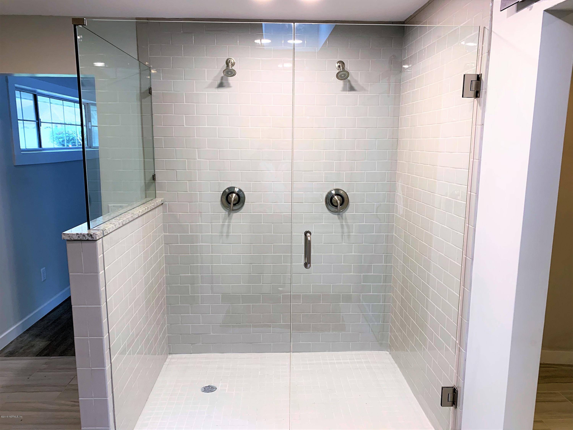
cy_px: 215
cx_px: 286
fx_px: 430
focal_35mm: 26
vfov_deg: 53.1
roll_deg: -0.8
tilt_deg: -8.5
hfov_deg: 67.3
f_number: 1.8
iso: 80
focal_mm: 4.25
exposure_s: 1/60
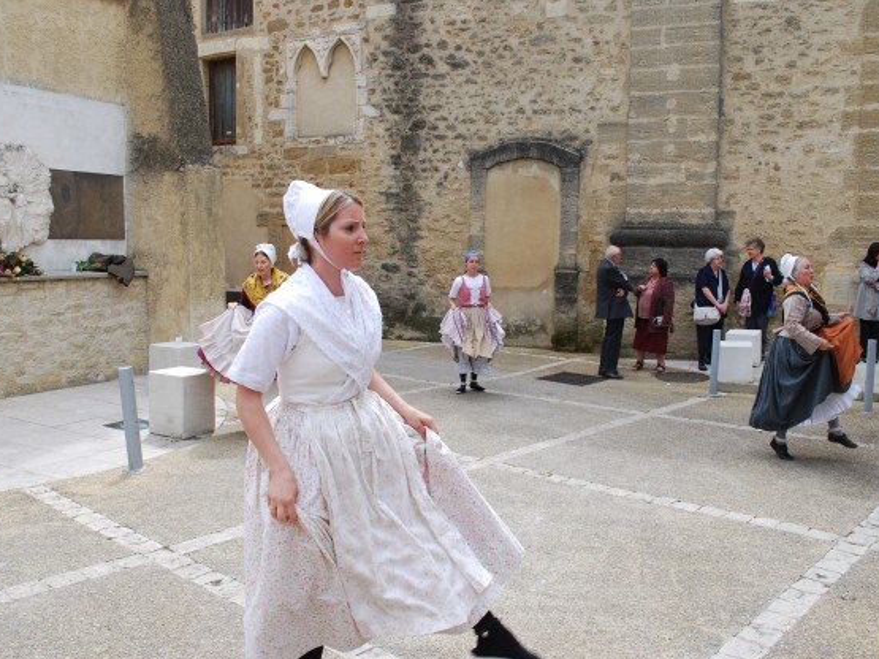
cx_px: 434
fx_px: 762
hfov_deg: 60.0
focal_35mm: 30
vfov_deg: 46.8
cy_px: 327
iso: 100
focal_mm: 18
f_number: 6.3
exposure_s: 1/160
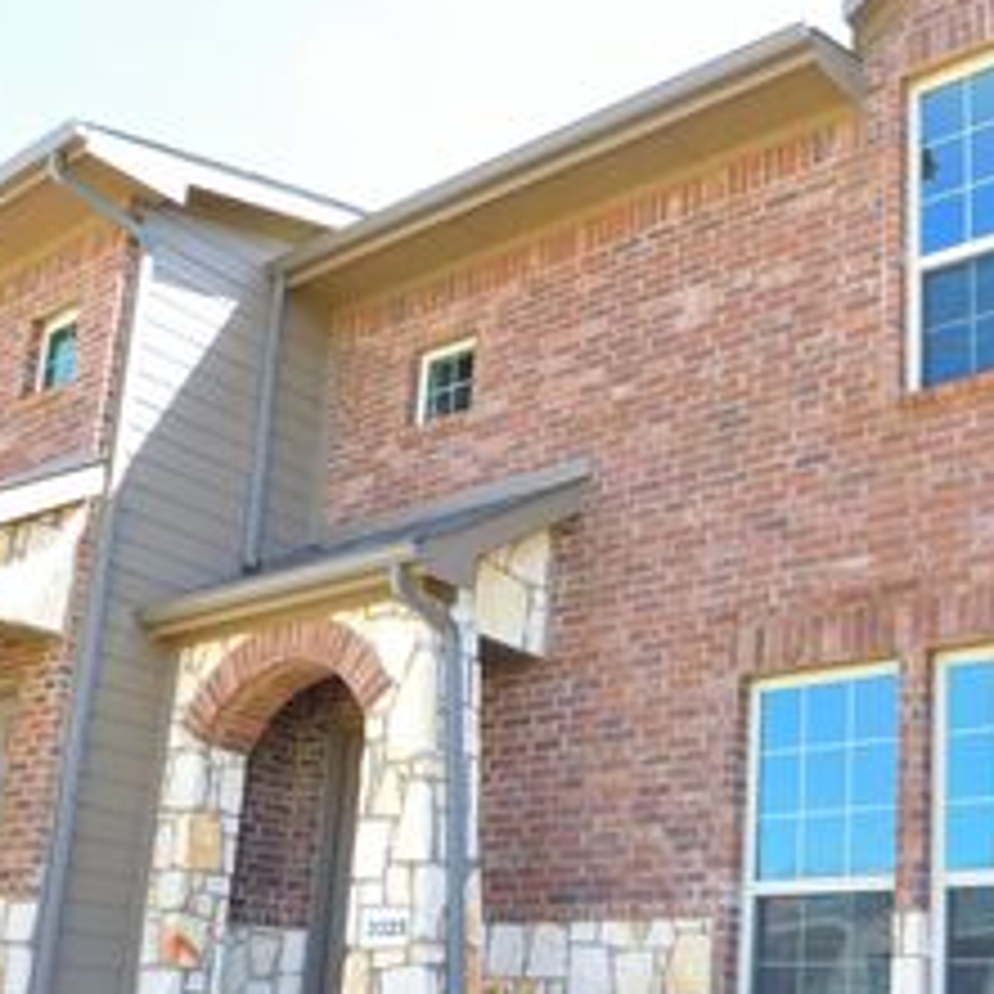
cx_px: 625
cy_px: 740
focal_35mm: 46
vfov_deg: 36.0
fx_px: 1494
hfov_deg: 36.6
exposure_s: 1/250
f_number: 3
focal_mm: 4
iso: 125
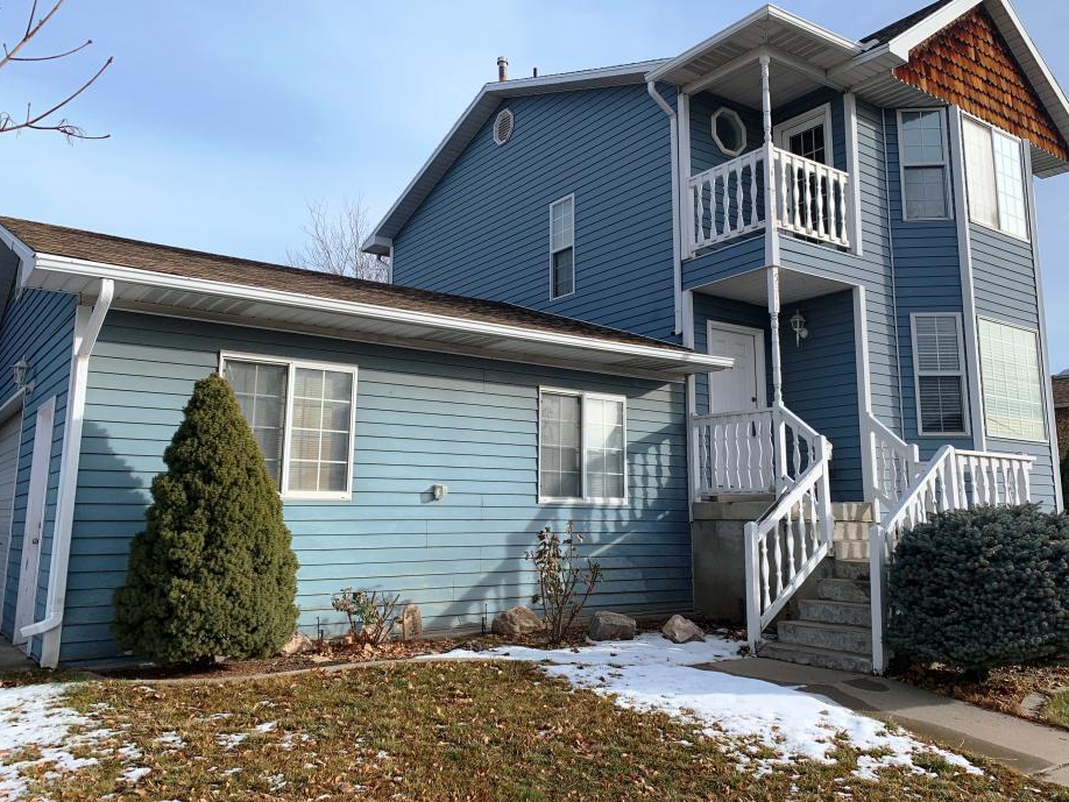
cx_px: 564
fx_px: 896
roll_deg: -0.6
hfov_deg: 61.6
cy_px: 372
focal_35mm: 29
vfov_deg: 48.2
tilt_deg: +10.5
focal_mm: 4.25
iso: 25
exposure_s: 1/1661
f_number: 1.8
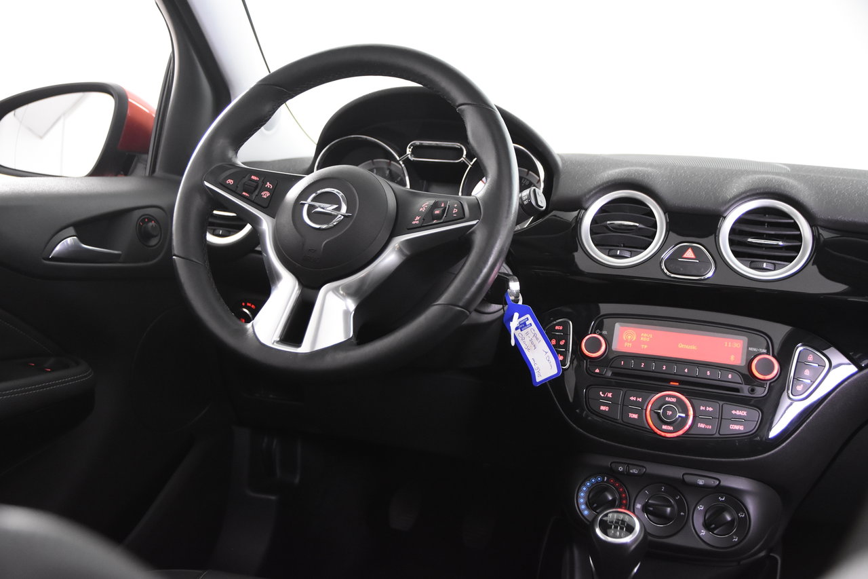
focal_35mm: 39
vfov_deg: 34.2
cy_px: 290
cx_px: 434
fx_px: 940
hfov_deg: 49.6
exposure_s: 1/40
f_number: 3.2
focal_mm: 26
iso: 2200
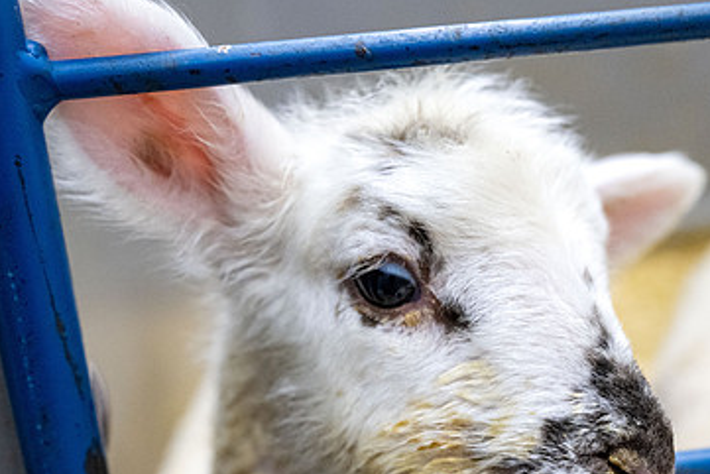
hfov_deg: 32.7
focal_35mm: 61
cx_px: 441
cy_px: 314
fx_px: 1203
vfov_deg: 22.2
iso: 2500
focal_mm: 38
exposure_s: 1/250
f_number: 3.5
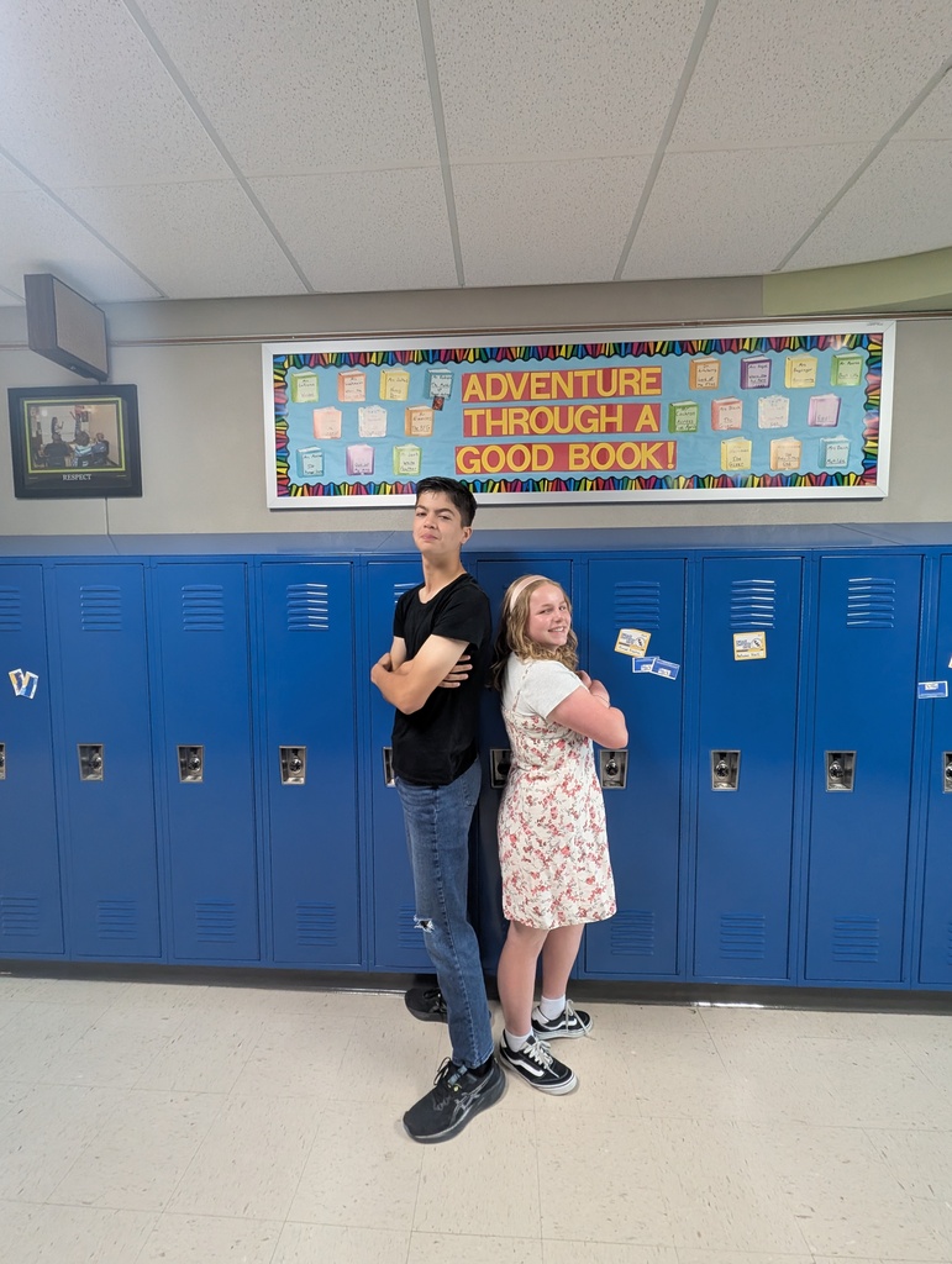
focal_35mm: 13
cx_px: 476
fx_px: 476
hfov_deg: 90.1
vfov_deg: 106.1
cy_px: 632
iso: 277
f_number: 2.2
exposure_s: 1/24
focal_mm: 1.95
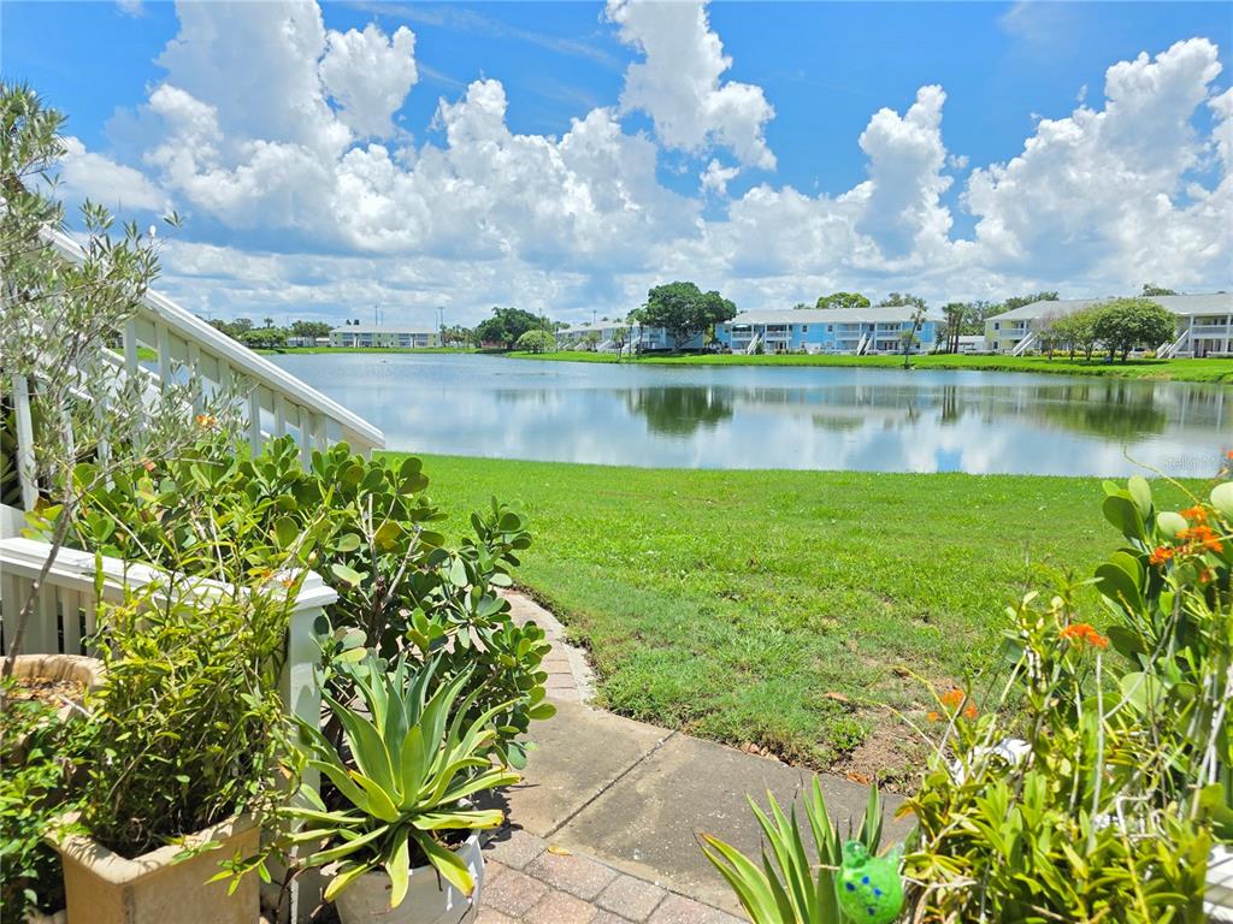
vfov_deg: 58.9
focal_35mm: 23
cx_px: 616
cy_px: 462
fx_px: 819
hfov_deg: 73.9
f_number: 1.7
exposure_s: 1/5017
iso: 80
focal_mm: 6.3
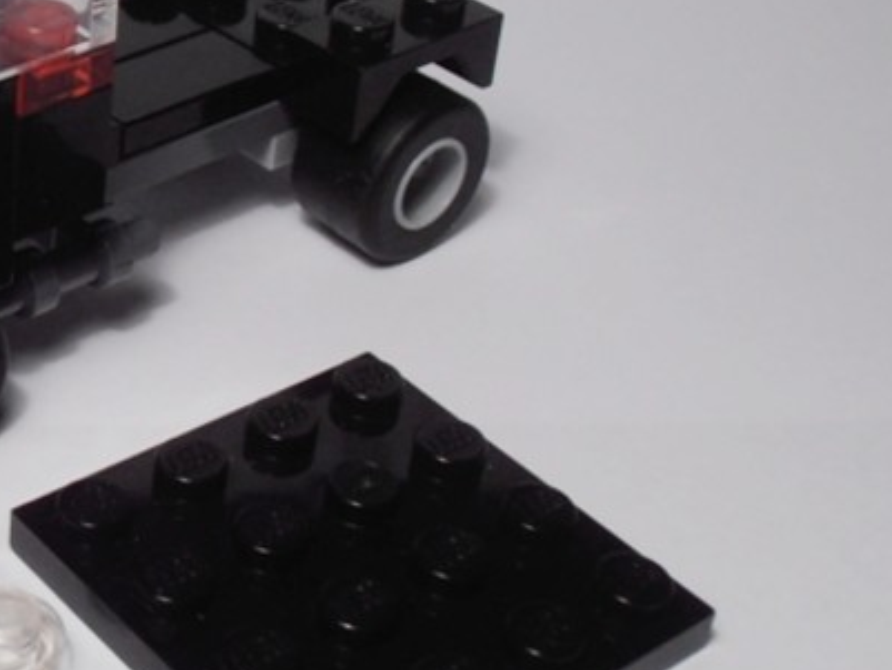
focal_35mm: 83
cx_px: -4
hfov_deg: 22.6
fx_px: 2139
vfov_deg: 17.8
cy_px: 313
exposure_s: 1/60
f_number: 3.9
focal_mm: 6.61
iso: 80
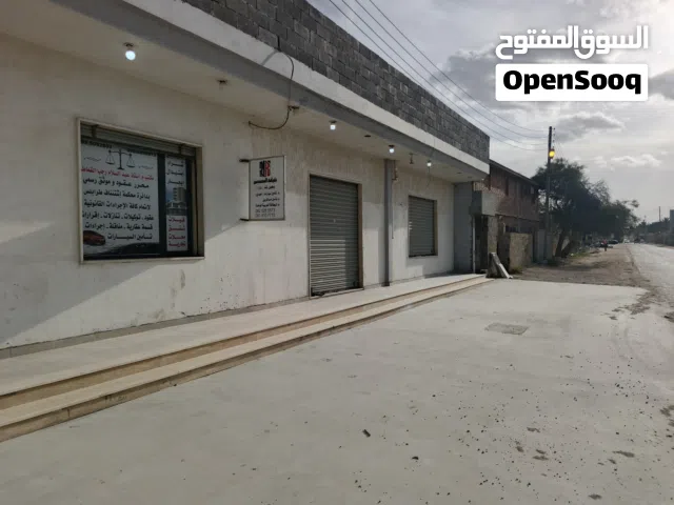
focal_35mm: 23
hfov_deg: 73.9
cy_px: 252
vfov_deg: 58.9
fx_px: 448
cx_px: 337
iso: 52
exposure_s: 1/1536
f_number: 1.8
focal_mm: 5.56
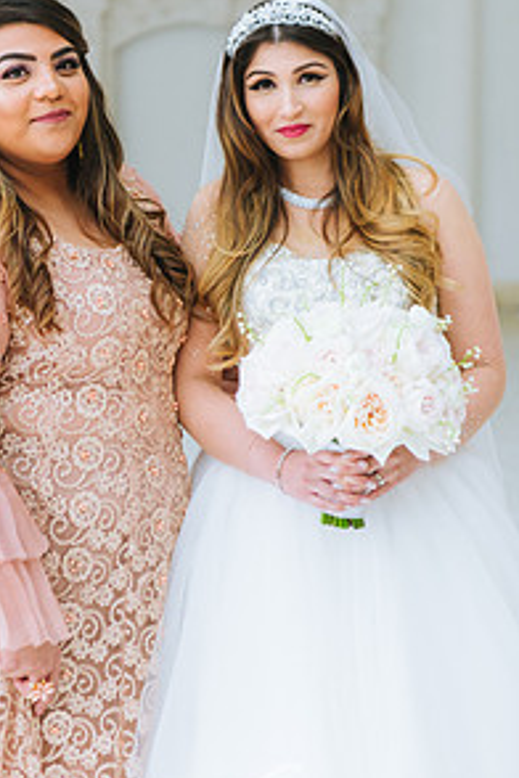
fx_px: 2054
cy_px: 352
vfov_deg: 21.5
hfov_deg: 14.4
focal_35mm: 95
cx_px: 222
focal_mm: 62
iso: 1000
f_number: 2.8
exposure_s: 1/320
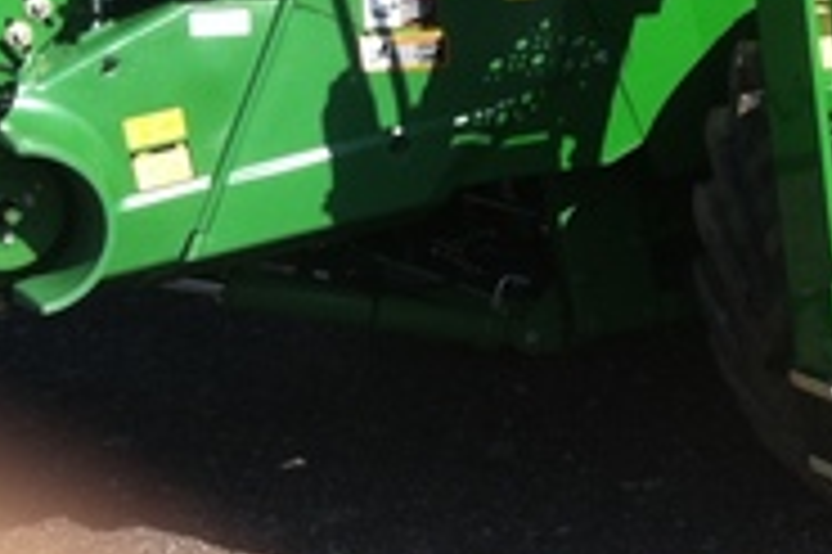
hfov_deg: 18.4
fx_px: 2471
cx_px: 931
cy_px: 95
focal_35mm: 107
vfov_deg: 12.7
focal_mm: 3.85
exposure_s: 1/814
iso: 80
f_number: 2.8
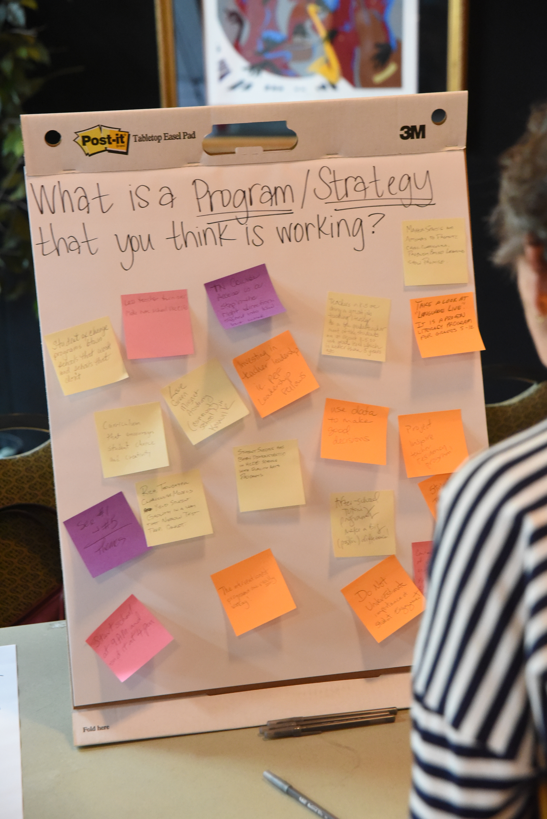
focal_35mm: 70
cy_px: 410
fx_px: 1594
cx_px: 274
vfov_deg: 28.8
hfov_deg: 19.5
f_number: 5.6
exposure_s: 1/80
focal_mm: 70
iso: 6400
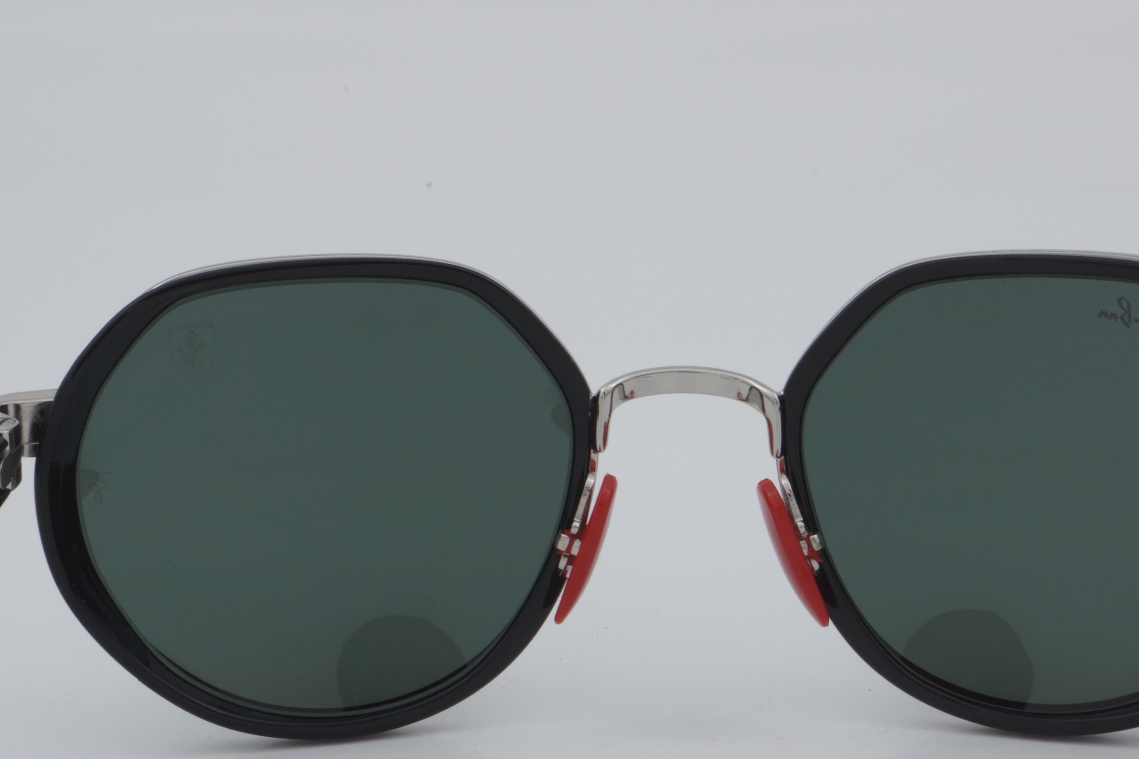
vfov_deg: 13.2
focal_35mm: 104
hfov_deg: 19.7
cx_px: 691
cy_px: 453
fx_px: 3278
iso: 100
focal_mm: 55
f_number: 32
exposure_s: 1/4
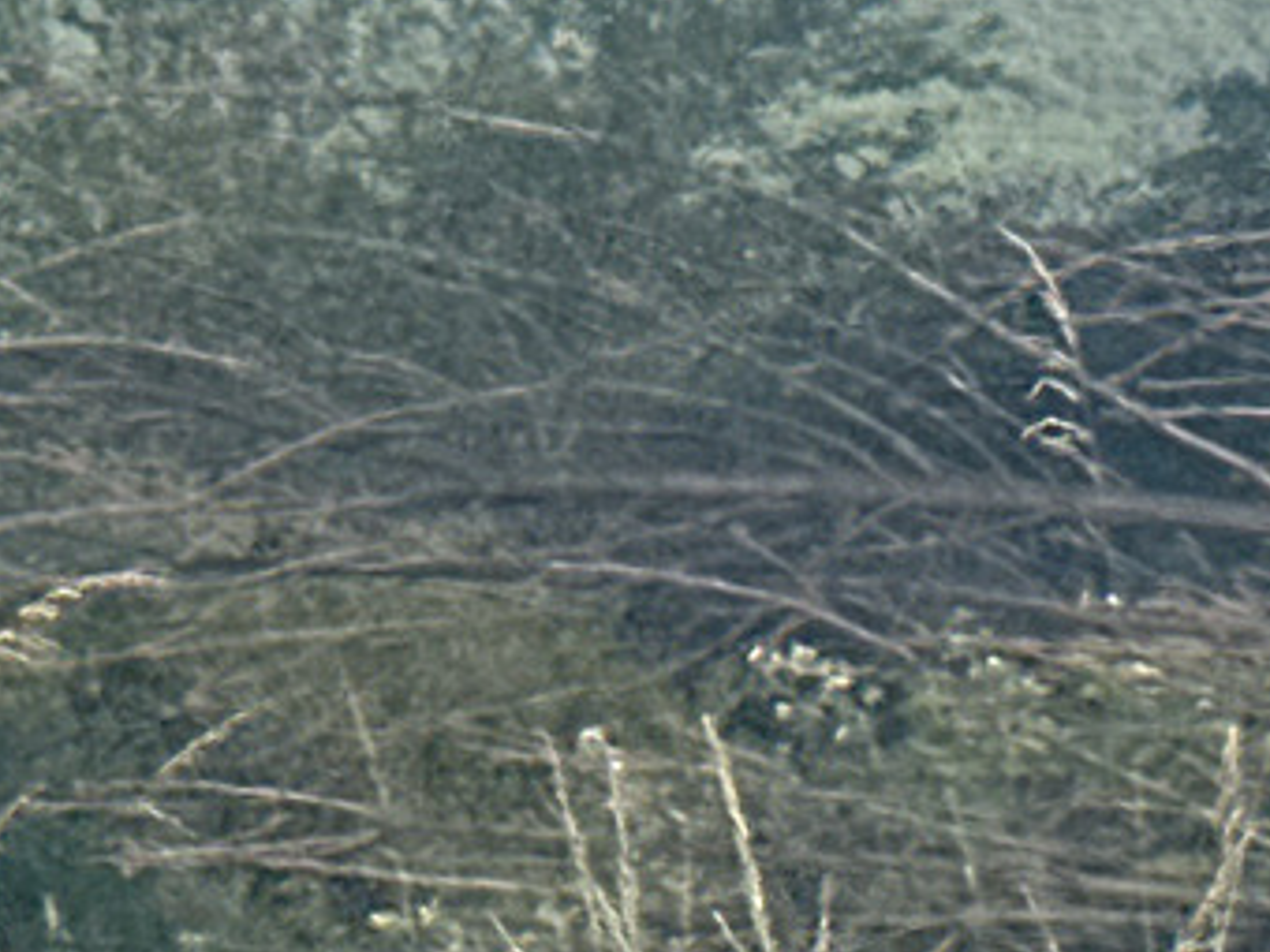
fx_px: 10346
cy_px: -392
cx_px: 792
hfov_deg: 7.0
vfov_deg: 5.2
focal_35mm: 282
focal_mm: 6.86
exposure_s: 1/1019
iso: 64
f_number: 1.78
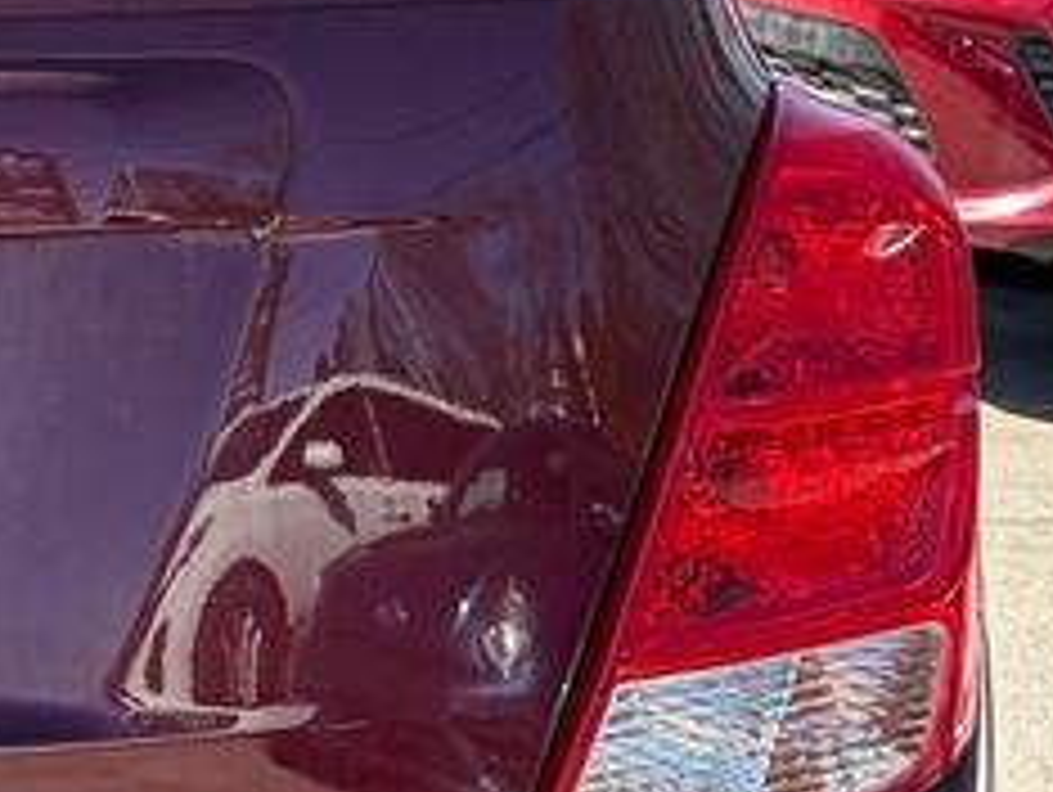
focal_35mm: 142
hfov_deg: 12.5
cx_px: -900
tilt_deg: -14.9
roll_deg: -1.1
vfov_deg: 10.4
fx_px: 4324
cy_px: 576
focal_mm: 5.96
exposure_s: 1/1451
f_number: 1.6
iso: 64
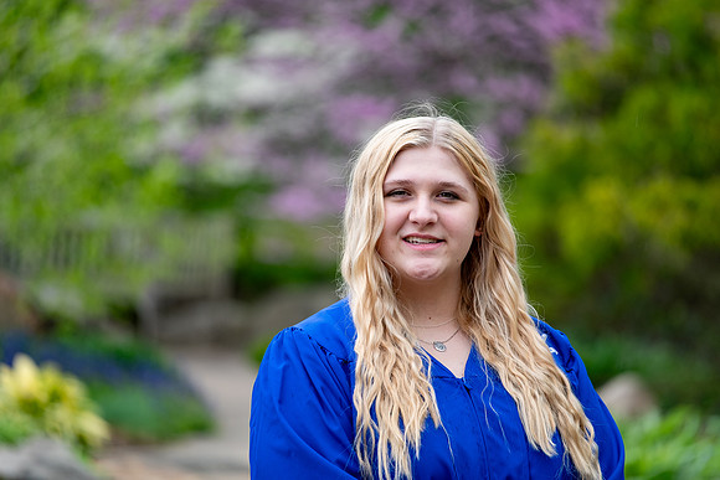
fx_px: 4041
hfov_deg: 10.2
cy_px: 240
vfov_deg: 6.8
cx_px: 360
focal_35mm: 202
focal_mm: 134.4
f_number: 2.8
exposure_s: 1/250
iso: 250
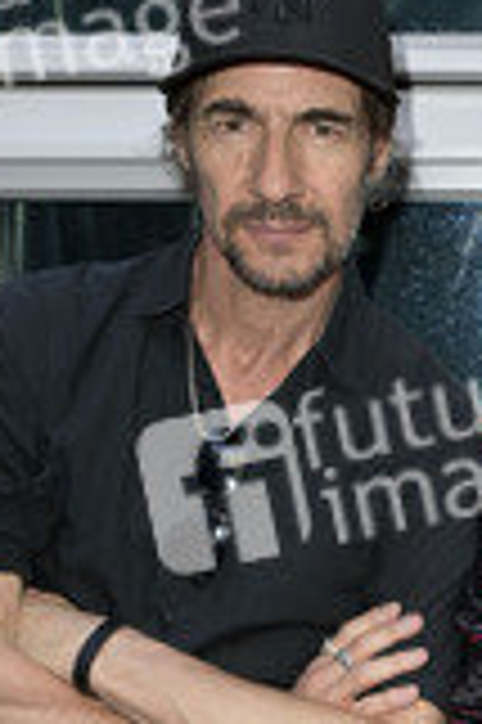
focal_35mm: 77
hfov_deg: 17.2
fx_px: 1550
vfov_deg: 25.3
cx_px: 500
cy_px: 693
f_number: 7.1
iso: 640
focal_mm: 31
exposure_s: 1/125
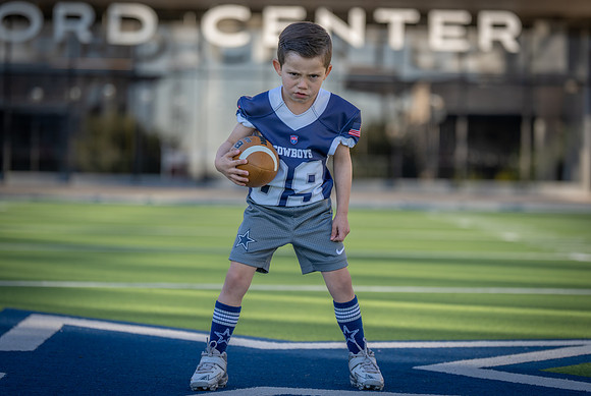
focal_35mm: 131
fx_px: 2149
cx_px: 302
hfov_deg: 15.7
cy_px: 191
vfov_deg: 10.5
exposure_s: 1/640
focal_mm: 122
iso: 100
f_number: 2.8
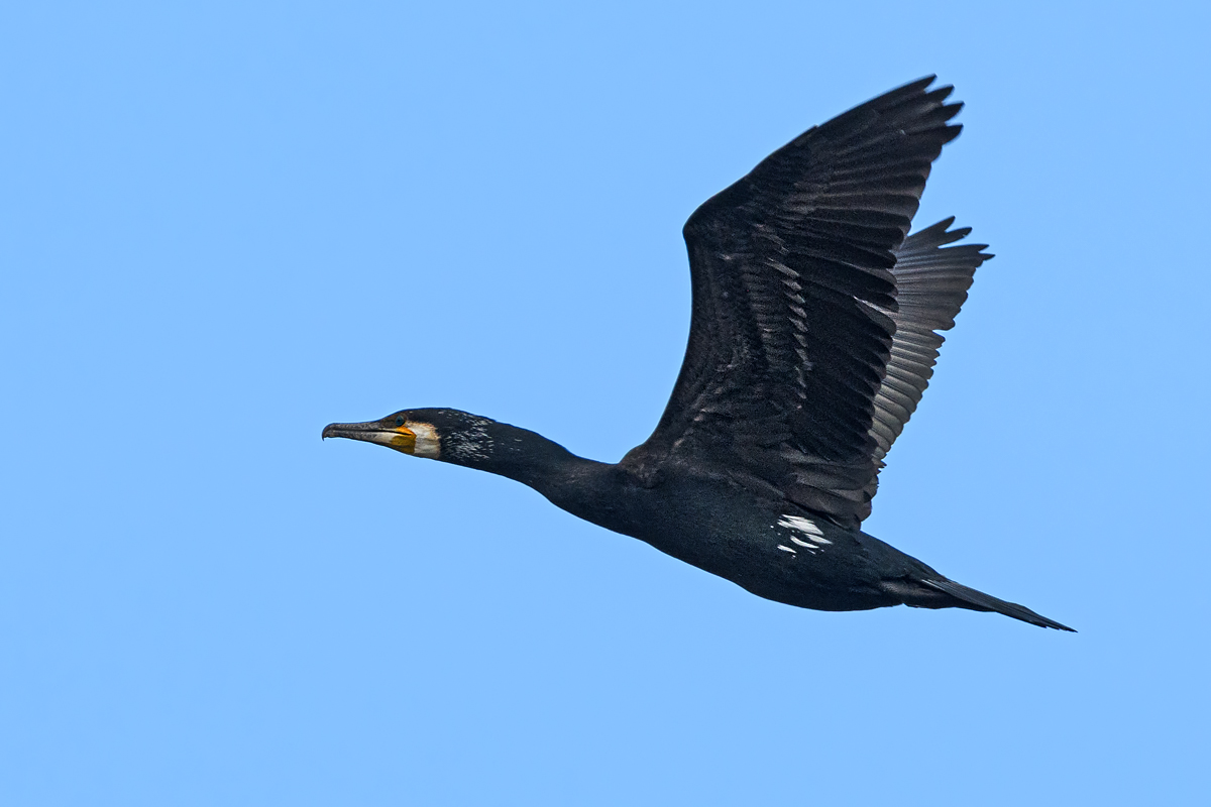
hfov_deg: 2.3
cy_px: 404
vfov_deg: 1.5
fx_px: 30273
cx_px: 606
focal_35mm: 900
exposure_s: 1/2000
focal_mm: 600
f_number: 7.1
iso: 400
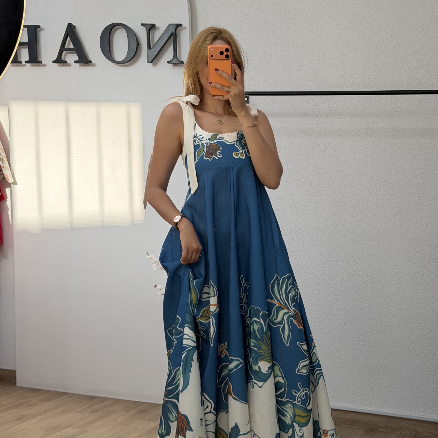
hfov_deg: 30.0
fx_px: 816
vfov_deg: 30.0
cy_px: 221
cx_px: 220
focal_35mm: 57
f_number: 1.78
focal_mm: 6.76
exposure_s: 1/294
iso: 80
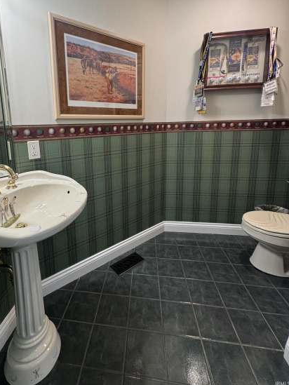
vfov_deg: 89.8
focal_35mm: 17
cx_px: 116
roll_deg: +2.6
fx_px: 189
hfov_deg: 73.9
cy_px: 154
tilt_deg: -9.4
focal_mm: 2.22
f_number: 2.2
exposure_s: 1/60
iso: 160
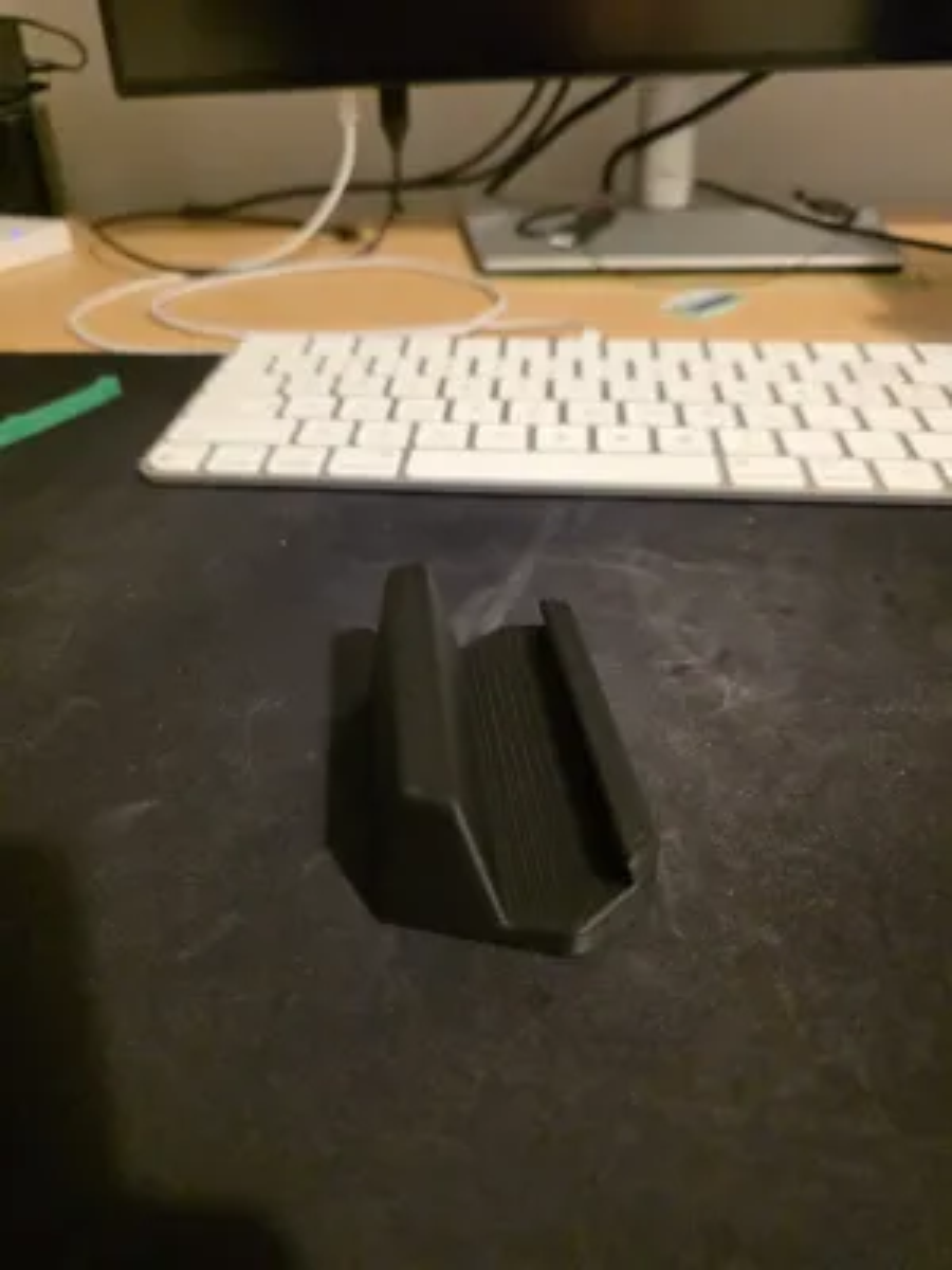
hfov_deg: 58.9
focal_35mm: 23
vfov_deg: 73.9
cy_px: 635
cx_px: 476
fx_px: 843
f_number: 1.7
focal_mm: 6.3
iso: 1600
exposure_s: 1/100
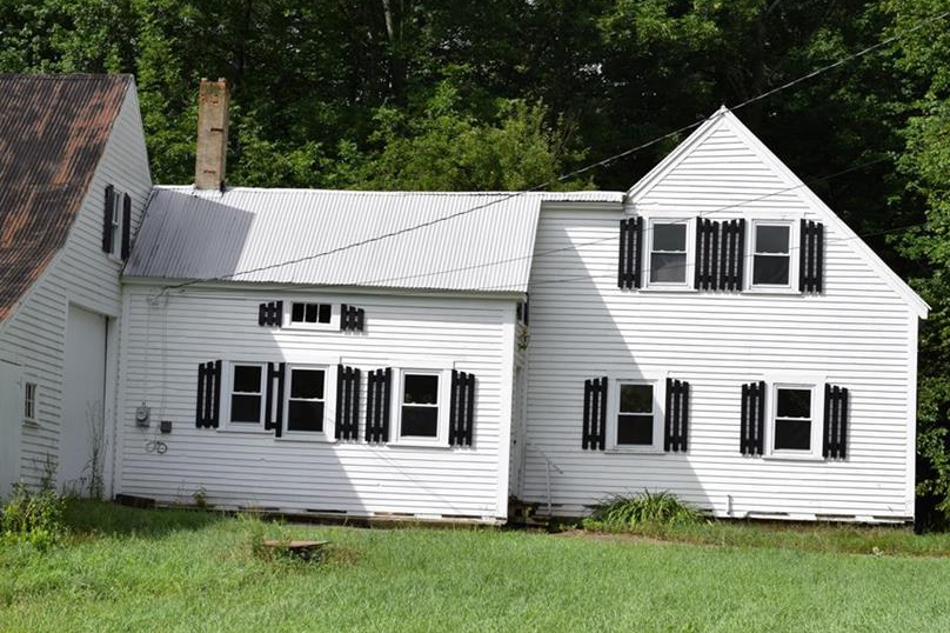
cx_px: 395
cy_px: 329
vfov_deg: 14.4
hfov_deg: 21.4
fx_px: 2506
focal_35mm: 95
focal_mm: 50
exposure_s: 1/400
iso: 200
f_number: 10
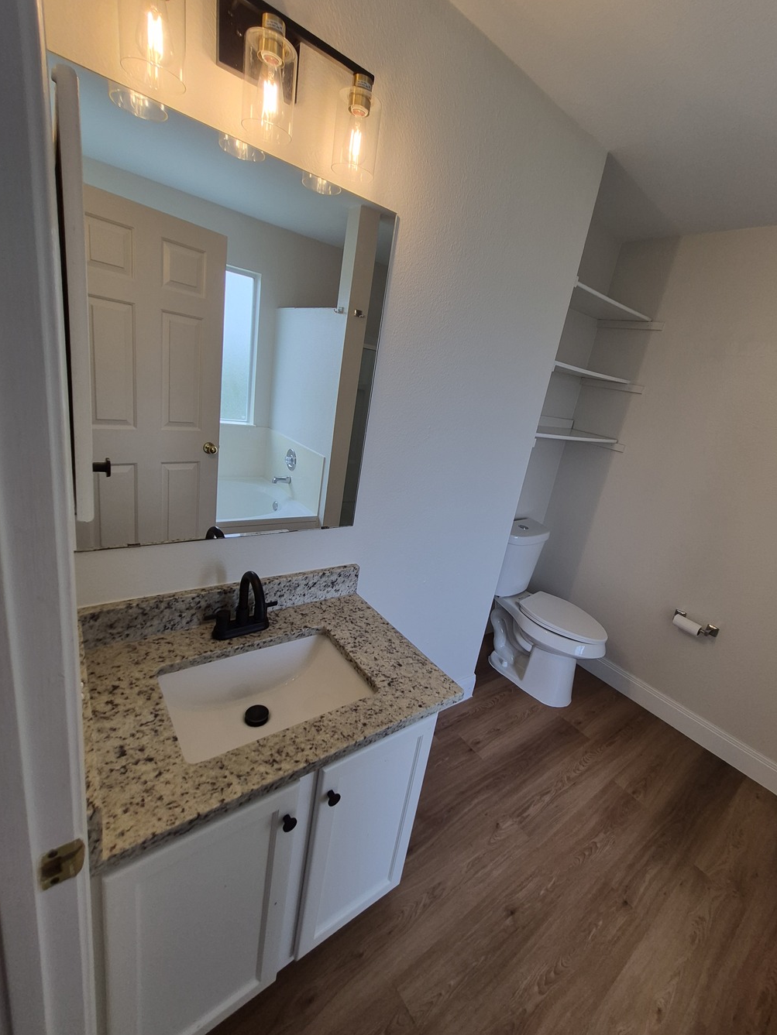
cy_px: 514
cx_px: 414
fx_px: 419
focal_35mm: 14
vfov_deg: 102.1
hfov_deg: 85.6
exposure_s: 1/140
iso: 40
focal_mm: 1.74
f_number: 2.2
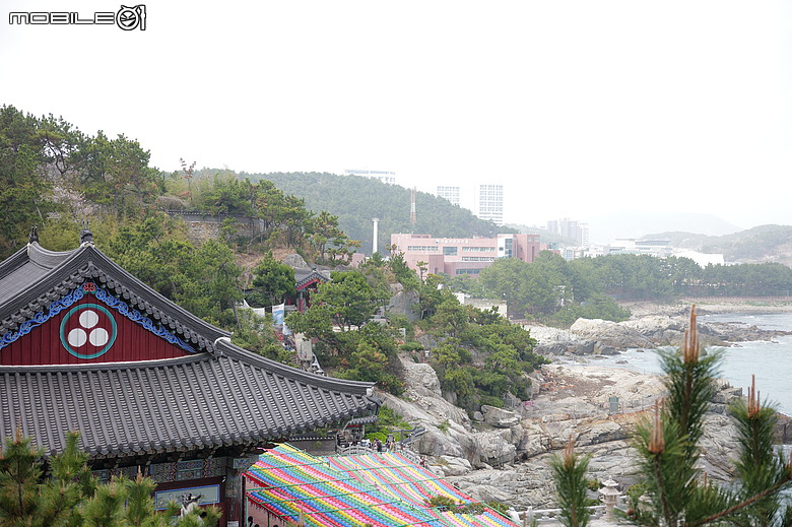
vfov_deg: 31.1
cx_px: 396
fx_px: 945
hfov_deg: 45.5
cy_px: 264
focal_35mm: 43
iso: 100
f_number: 2.8
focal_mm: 43
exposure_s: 1/400
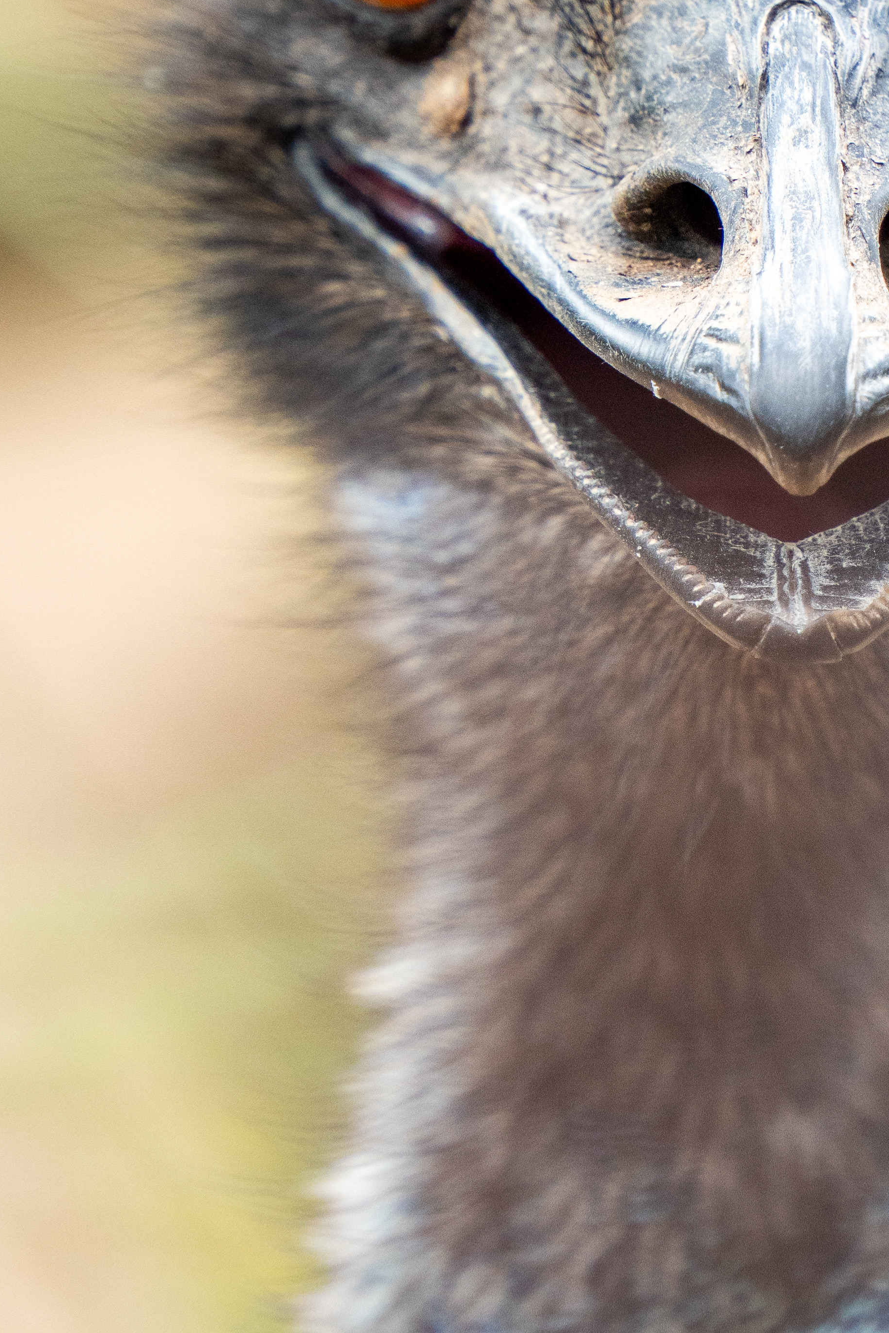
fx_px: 17076
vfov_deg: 4.5
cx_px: 733
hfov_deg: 3.0
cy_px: 586
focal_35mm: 461
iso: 800
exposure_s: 1/250
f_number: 5.6
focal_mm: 141
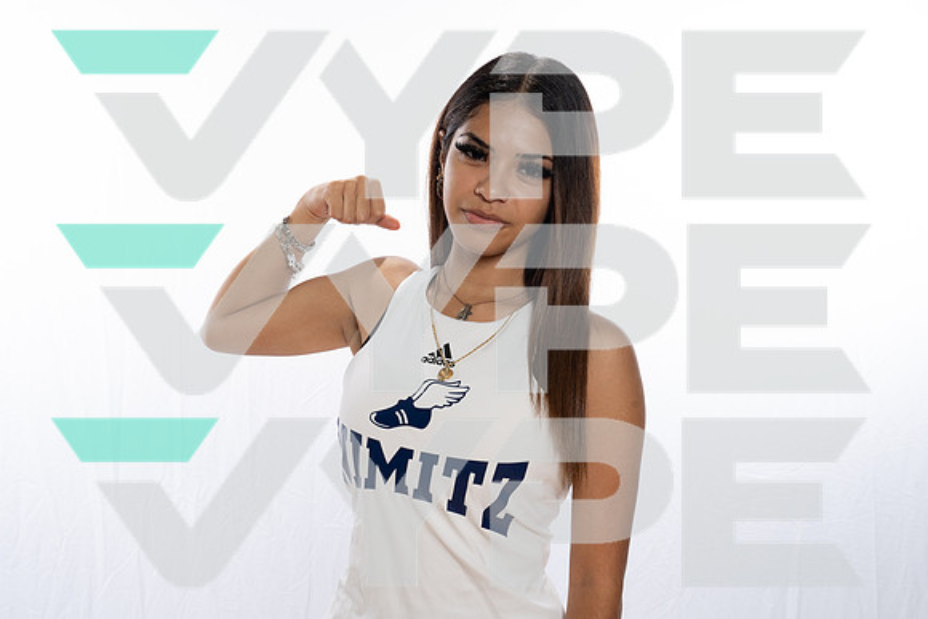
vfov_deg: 28.7
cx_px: 464
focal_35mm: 47
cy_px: 310
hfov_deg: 41.9
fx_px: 1212
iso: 1250
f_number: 11
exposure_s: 1/250
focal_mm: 47
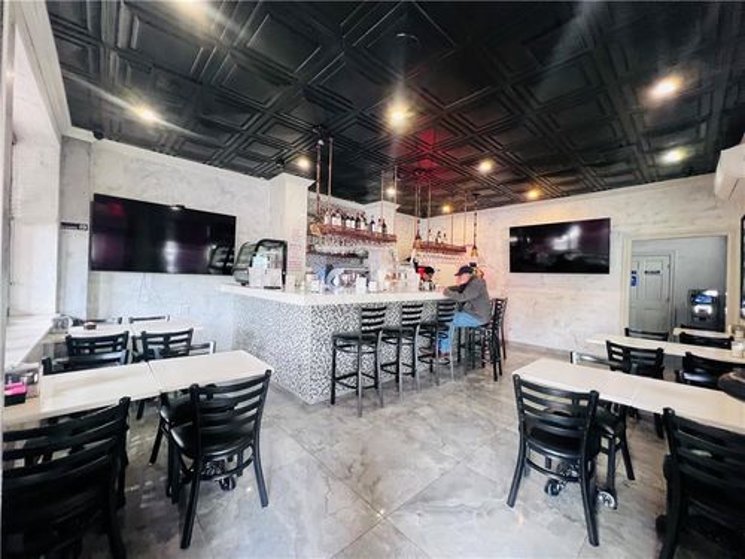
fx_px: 280
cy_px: 280
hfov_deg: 106.2
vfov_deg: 89.9
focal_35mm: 13
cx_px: 372
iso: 500
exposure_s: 1/60
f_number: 1.8
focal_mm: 1.57
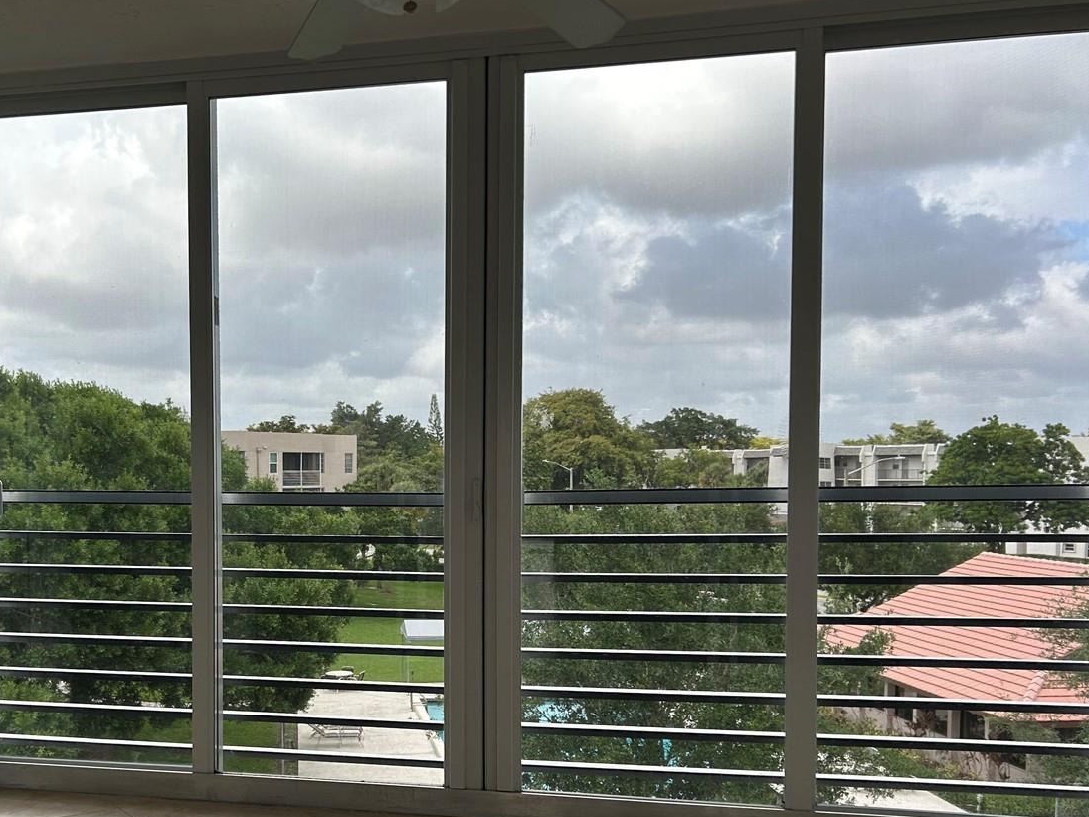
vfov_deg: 37.4
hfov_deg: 48.0
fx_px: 1195
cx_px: 348
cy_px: 529
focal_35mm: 38
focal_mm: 5.7
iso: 50
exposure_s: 1/887
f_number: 1.5
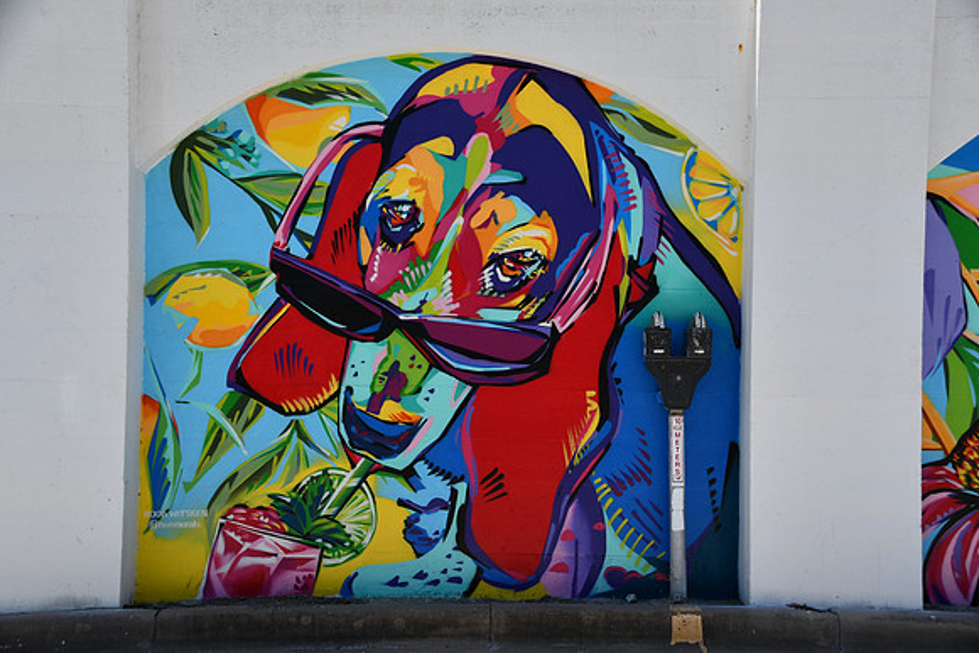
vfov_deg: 28.1
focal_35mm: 48
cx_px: 490
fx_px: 1306
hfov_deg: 41.1
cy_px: 326
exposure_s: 1/250
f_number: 8
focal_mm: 32
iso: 100
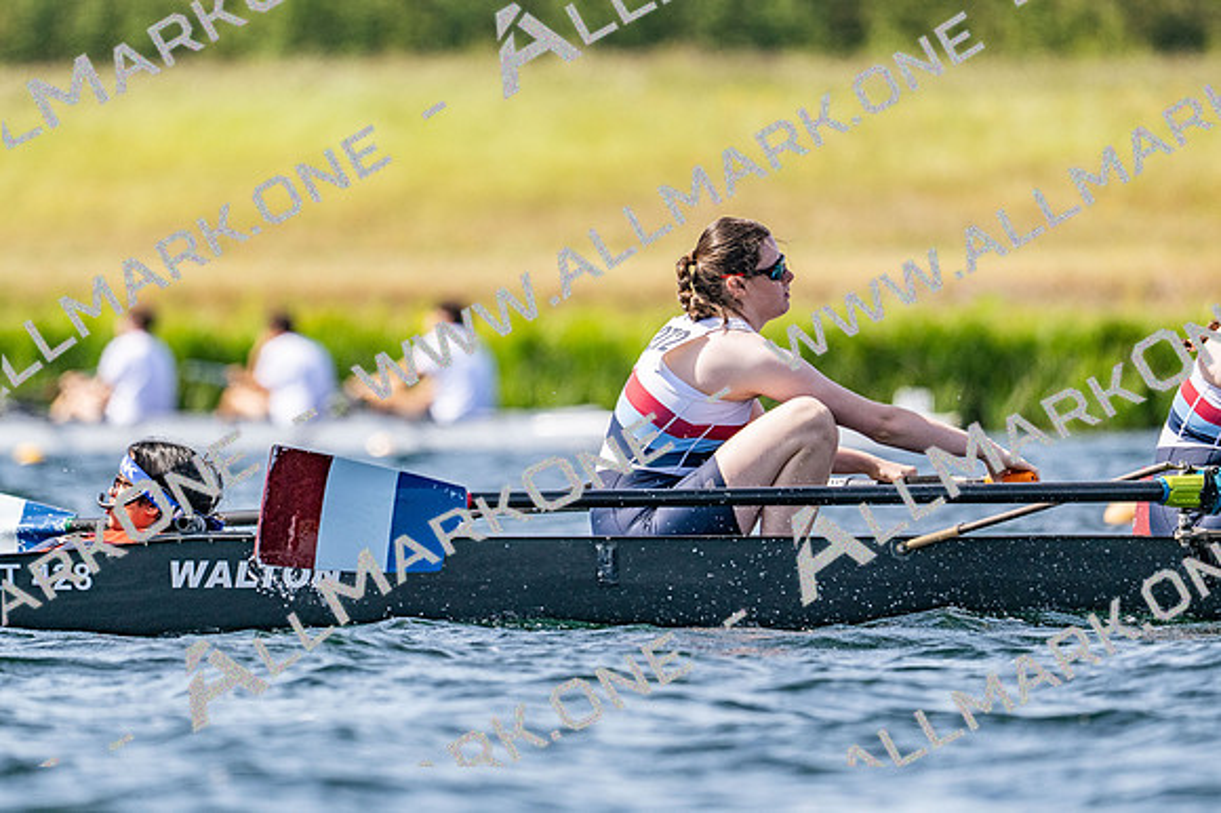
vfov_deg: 2.3
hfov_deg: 3.4
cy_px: 406
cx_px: 610
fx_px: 20338
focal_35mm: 600
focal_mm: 400
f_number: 4.5
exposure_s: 1/2500
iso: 280
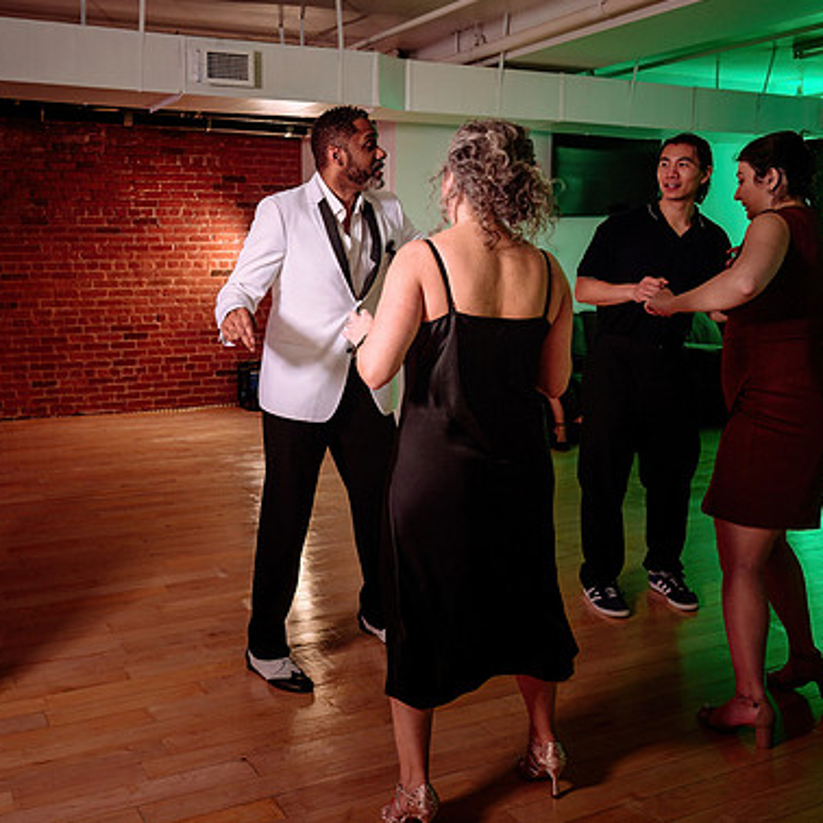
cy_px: 365
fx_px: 995
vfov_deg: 44.9
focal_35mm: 37
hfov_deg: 44.6
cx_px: 308
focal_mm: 26
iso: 500
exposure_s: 1/200
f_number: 4
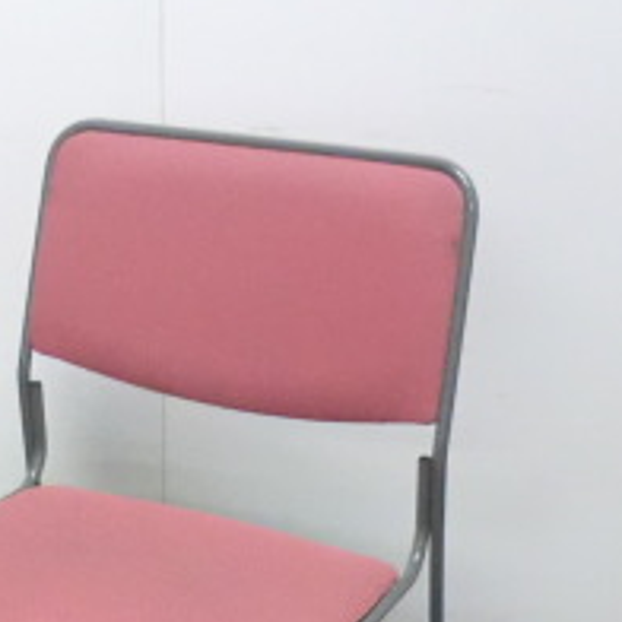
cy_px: 495
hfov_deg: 21.8
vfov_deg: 21.9
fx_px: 1586
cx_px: 86
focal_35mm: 78
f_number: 3.2
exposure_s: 1/60
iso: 800
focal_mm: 4.9
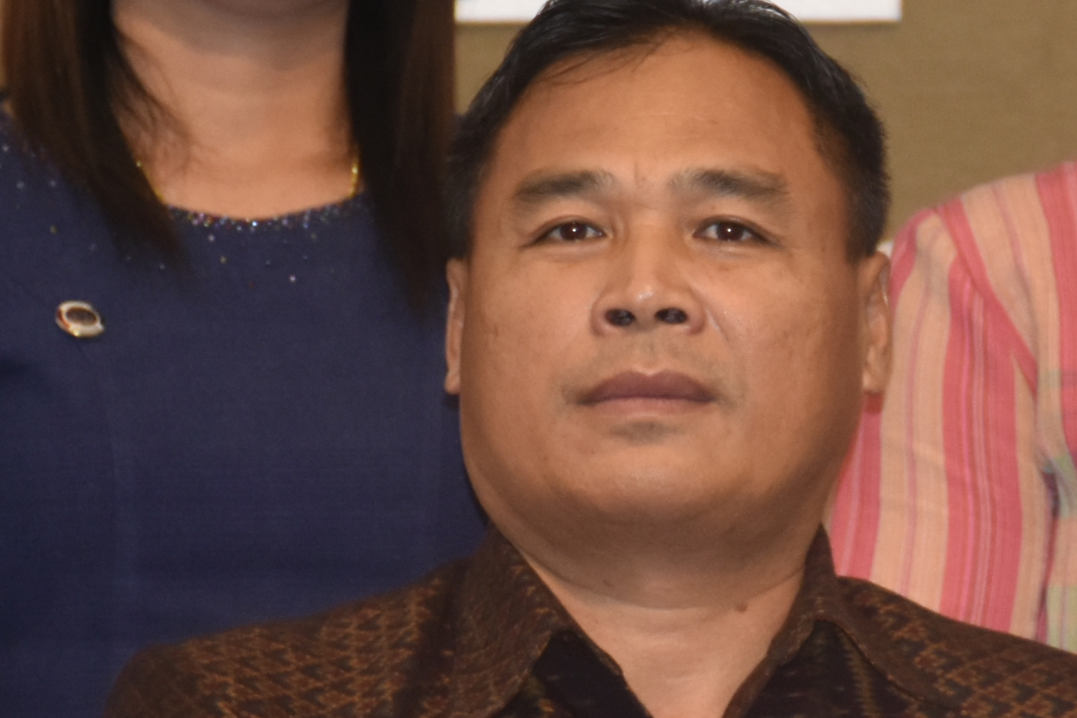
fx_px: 12829
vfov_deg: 3.2
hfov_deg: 4.8
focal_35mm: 429
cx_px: 1198
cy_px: 351
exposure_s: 1/100
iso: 800
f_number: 5
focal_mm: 75
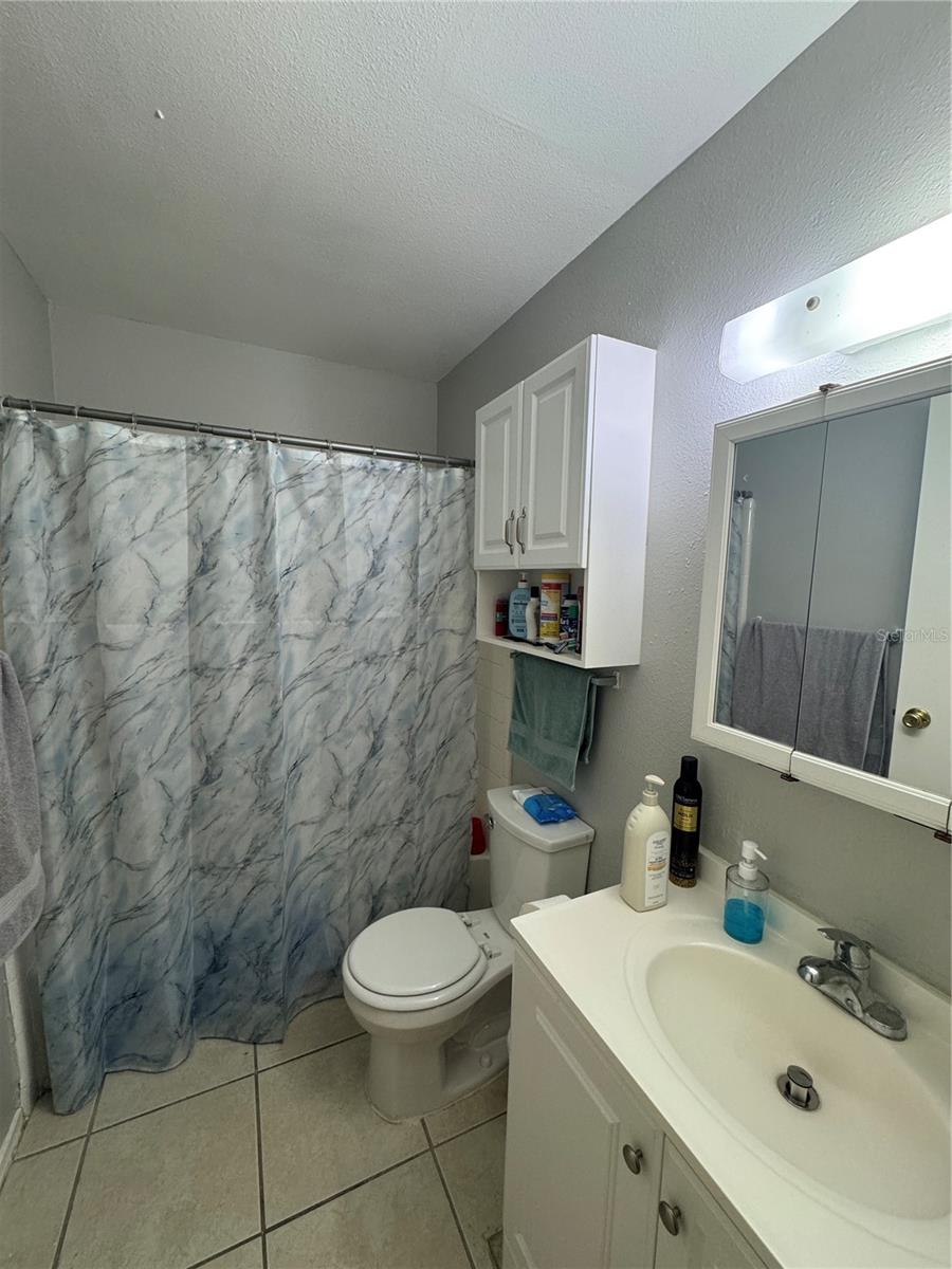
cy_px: 634
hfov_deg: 85.7
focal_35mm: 14
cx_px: 476
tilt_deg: -8.1
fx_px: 513
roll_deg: -0.4
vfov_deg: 102.1
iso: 250
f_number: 2.2
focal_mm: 2.22
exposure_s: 1/120
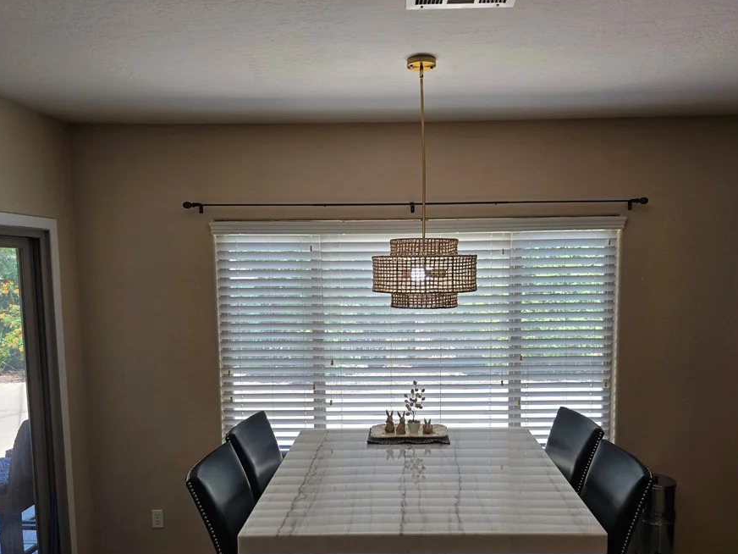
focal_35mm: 27
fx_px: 576
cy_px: 316
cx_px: 398
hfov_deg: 65.2
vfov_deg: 51.2
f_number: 1.7
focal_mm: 6.3
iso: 16
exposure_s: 1/120
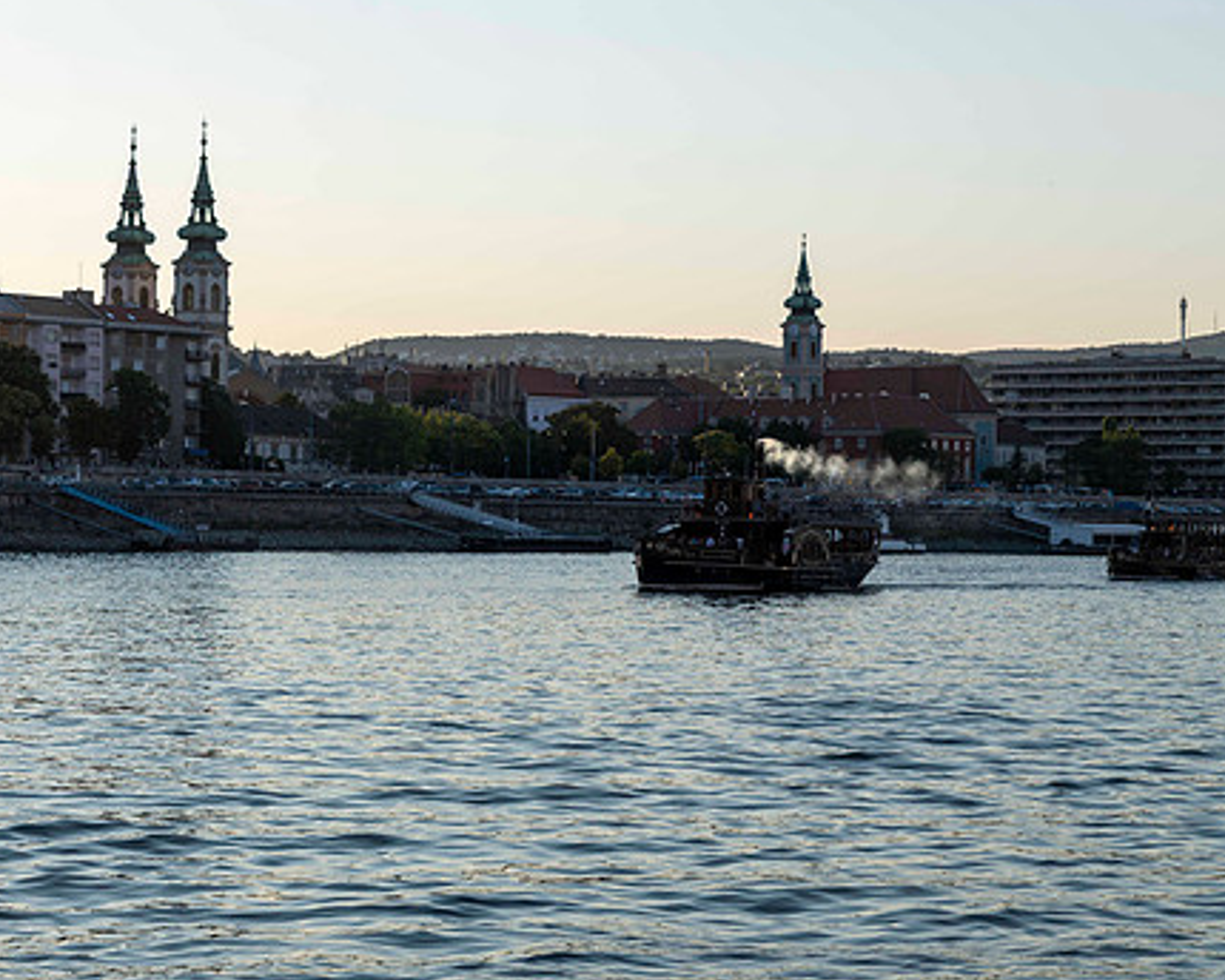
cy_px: 534
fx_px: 3372
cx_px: 470
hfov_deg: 20.6
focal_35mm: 93
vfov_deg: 16.5
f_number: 5
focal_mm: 70
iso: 64
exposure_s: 1/500
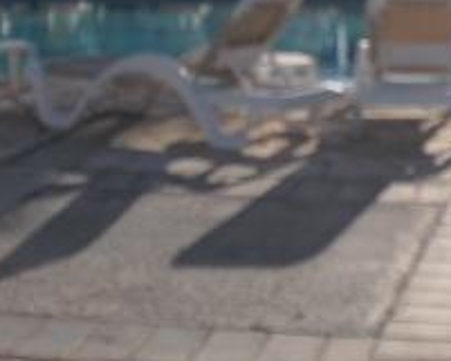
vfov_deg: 13.6
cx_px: 339
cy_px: -4
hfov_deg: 17.1
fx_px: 1496
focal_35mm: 112
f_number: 7.8
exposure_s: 1/200
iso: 64
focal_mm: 6.3
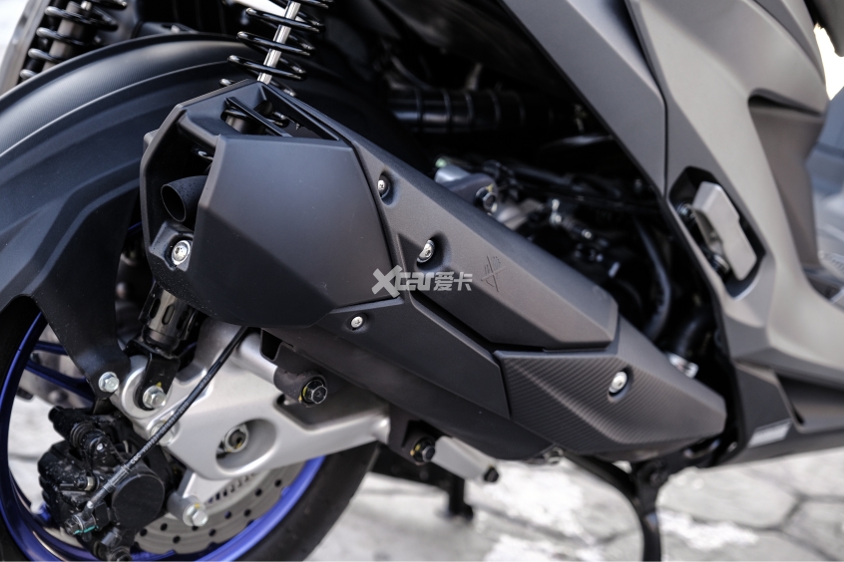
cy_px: 281
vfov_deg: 16.5
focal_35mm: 83
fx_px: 1946
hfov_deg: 24.5
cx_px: 422
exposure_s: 1/200
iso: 320
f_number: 2.8
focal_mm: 55
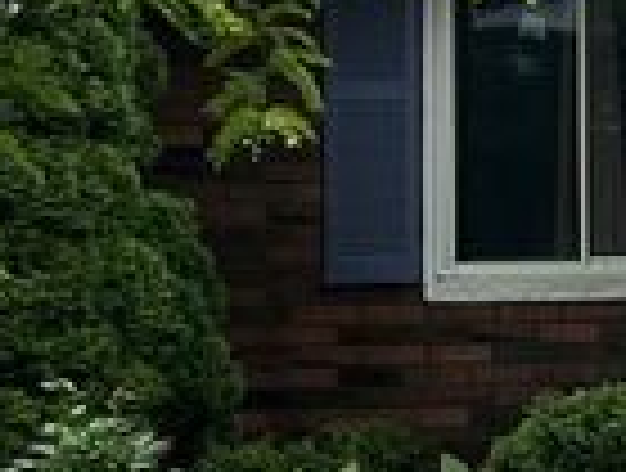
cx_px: 1815
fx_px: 3463
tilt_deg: +3.0
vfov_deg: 7.8
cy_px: 90
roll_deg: +1.3
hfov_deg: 8.7
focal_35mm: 191
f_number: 1.6
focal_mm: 5.1
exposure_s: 1/517
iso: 50
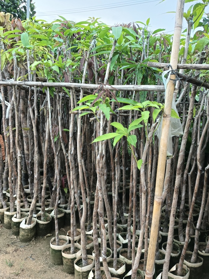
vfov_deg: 56.8
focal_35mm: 32
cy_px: 133
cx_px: 104
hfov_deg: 44.2
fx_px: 258
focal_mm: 3.61
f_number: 1.8
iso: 64
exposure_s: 1/120
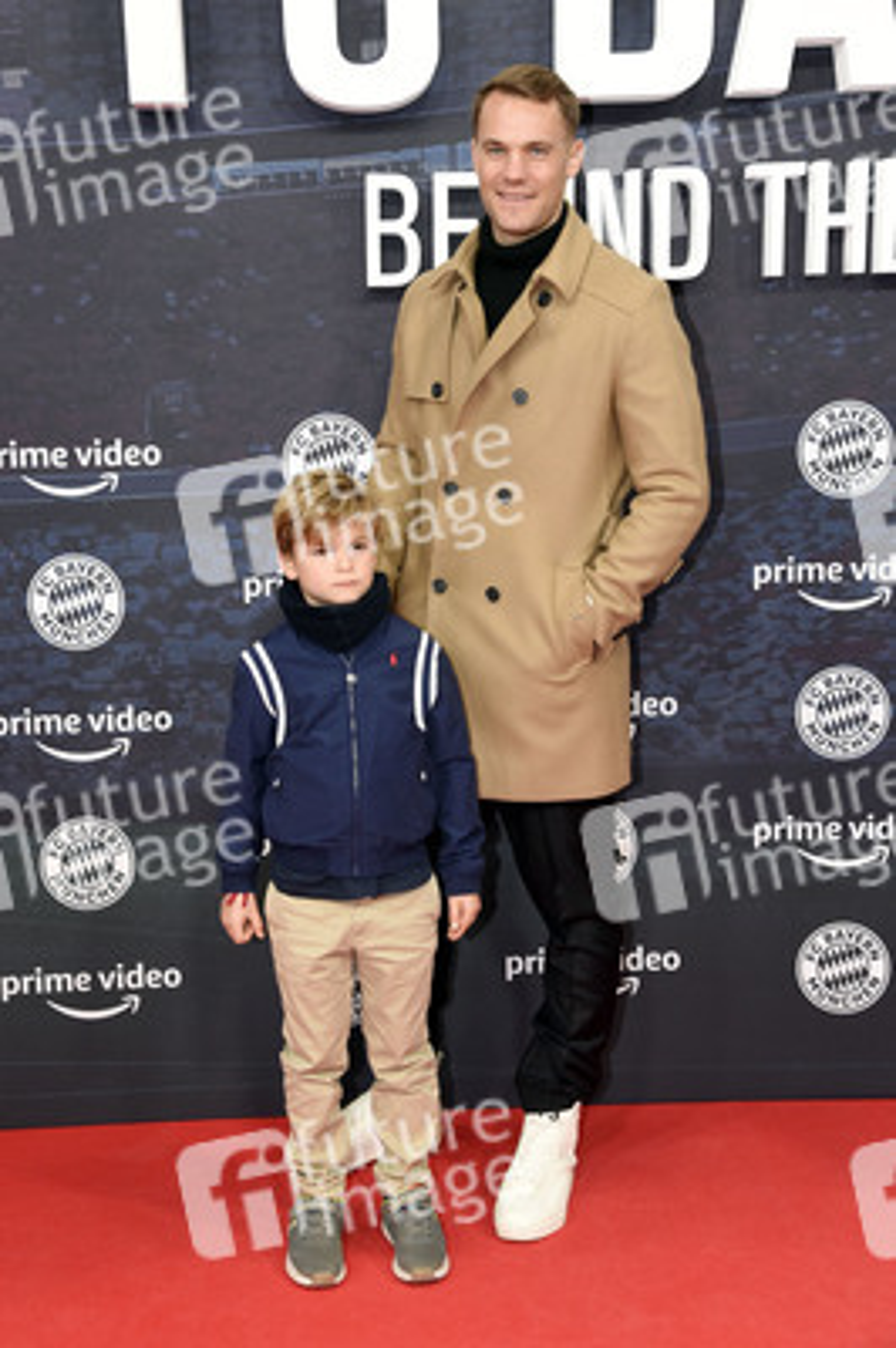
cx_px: 448
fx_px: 1870
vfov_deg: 39.6
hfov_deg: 26.9
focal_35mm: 50
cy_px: 674
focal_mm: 50
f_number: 6.3
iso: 1600
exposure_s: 1/125
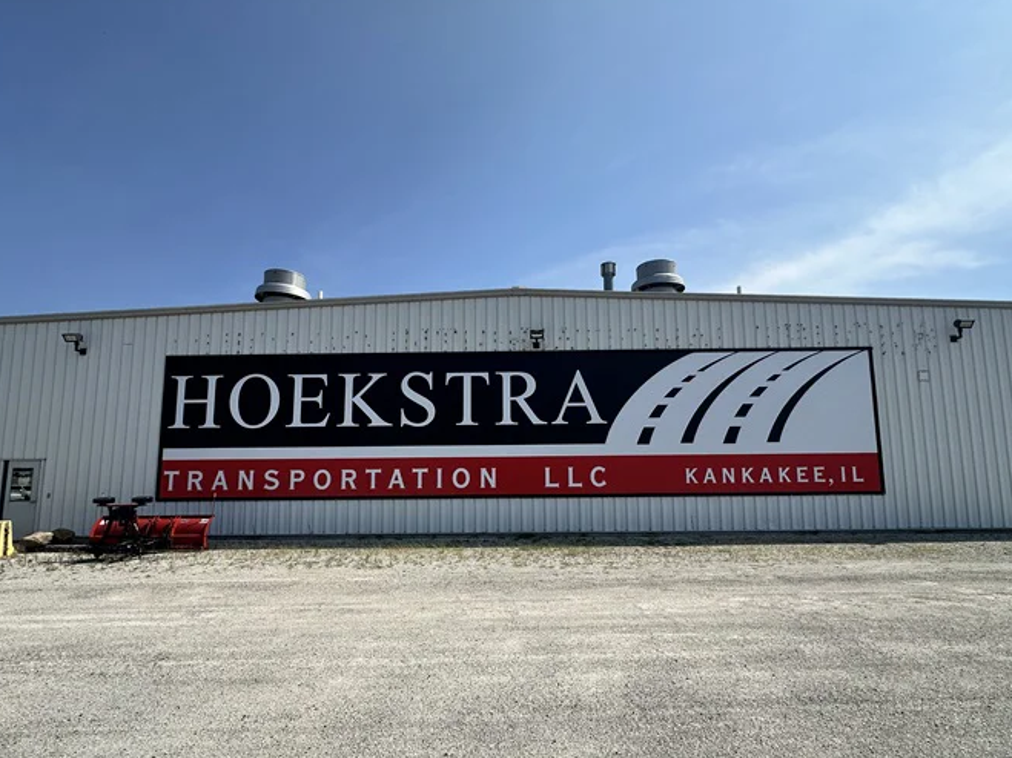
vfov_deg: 74.5
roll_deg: +1.0
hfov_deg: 91.0
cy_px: 414
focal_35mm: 17
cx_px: 519
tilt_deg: +7.0
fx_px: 497
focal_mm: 2.22
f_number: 2.2
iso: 50
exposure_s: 1/2564
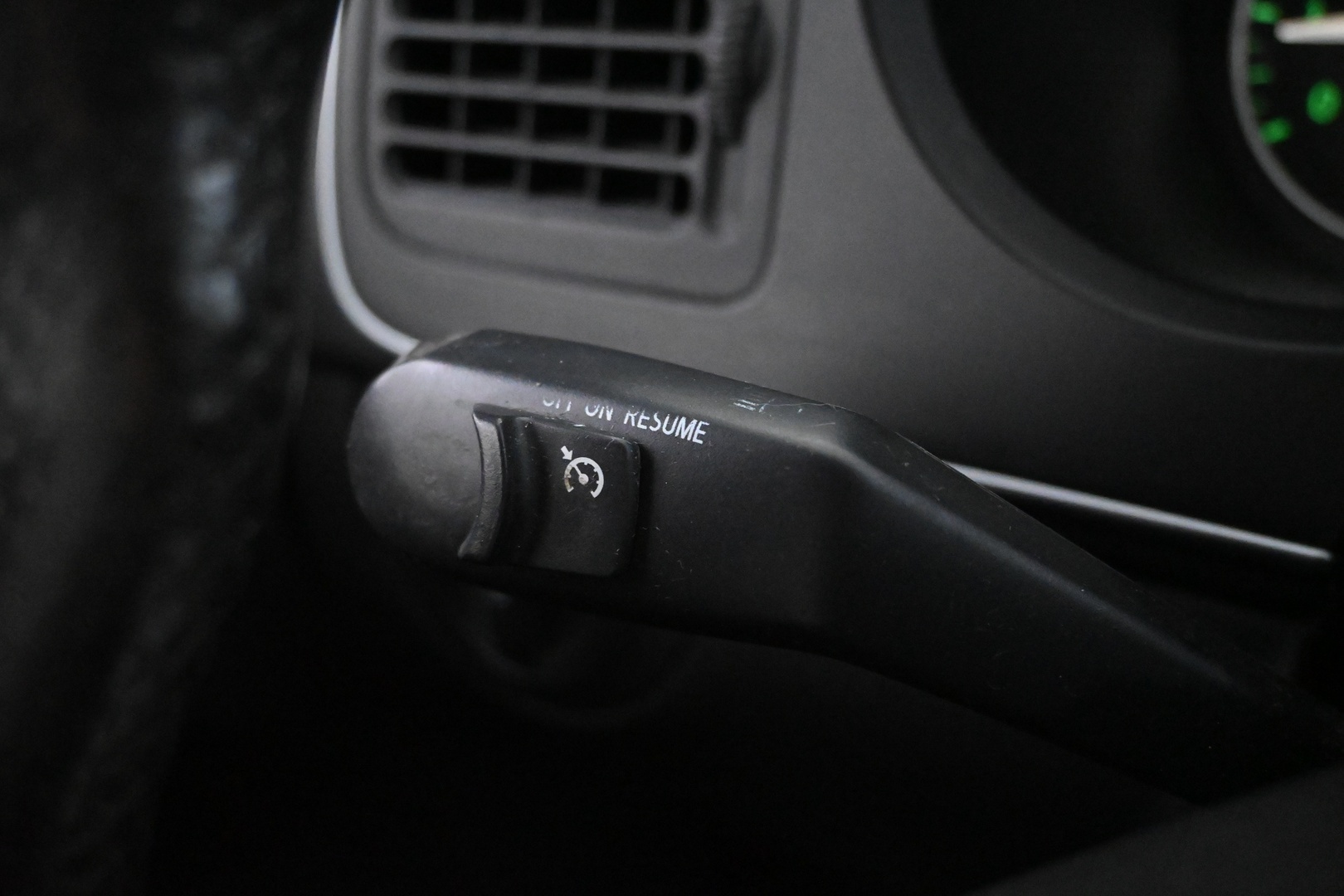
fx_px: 1400
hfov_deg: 51.3
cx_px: 672
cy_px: 448
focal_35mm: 38
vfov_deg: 35.5
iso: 11400
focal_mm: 25
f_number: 4.2
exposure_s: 1/40
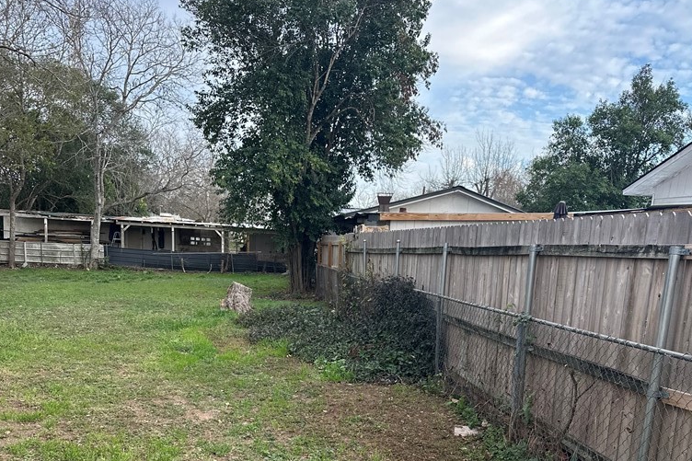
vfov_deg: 37.4
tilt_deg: -8.6
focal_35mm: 34
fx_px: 653
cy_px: 375
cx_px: 345
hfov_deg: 55.8
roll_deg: -2.8
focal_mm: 6.86
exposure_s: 1/396
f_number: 1.78
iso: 80
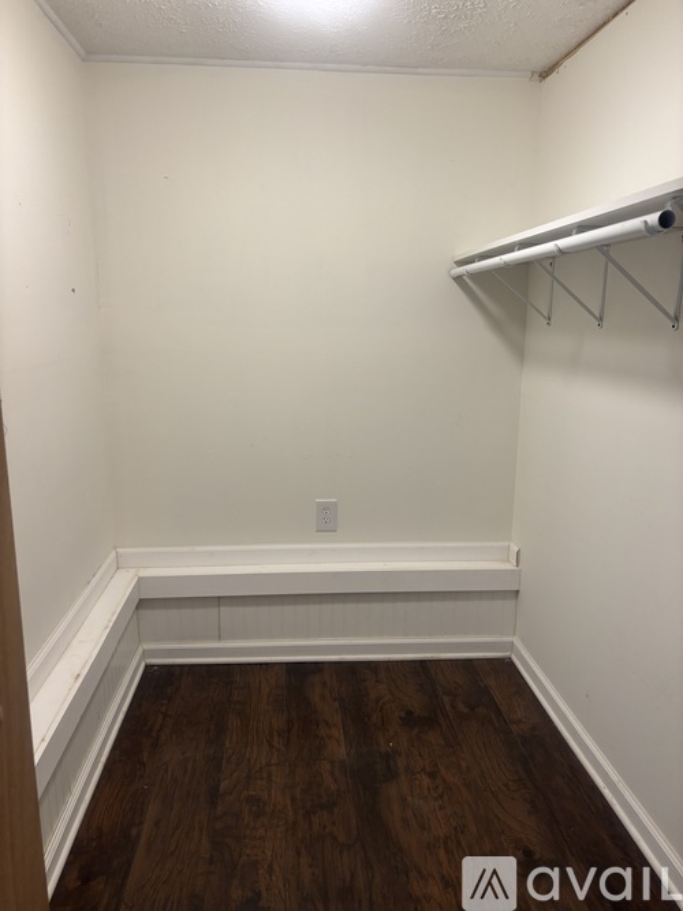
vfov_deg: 67.3
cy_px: 456
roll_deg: -0.9
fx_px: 684
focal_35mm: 26
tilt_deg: -12.6
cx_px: 342
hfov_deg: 53.0
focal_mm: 5.96
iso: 80
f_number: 1.6
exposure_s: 1/60
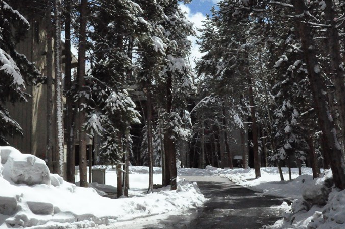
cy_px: 90
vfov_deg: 22.6
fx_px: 572
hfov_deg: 33.4
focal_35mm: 60
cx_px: 132
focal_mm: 25
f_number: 25
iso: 6400
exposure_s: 1/2500
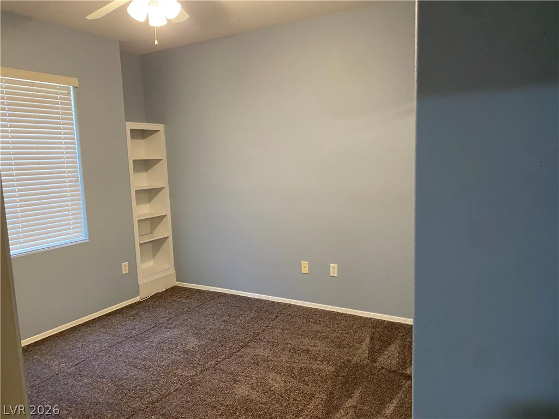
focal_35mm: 26
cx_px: 280
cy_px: 210
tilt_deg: -6.2
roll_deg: +2.3
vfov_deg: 53.1
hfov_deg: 67.3
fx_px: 420
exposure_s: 1/60
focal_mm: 4.25
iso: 320
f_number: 1.8
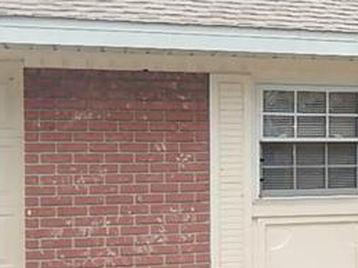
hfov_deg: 17.8
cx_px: 582
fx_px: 982
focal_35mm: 95
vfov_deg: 15.5
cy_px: 142
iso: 180
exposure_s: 1/200
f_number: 2.8
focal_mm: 4.3
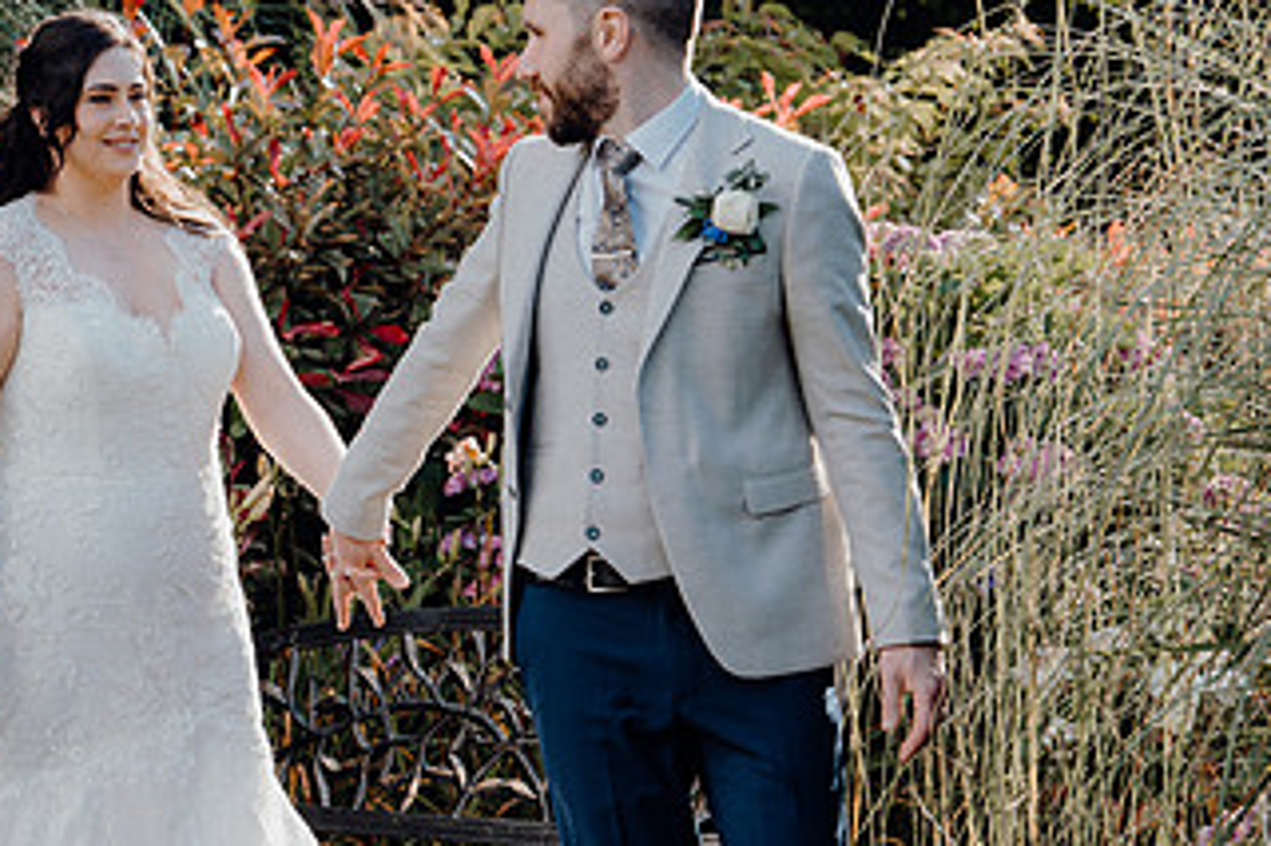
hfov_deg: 16.0
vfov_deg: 10.8
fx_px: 4481
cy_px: 502
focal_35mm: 127
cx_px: 266
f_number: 3.5
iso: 125
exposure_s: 1/320
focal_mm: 70
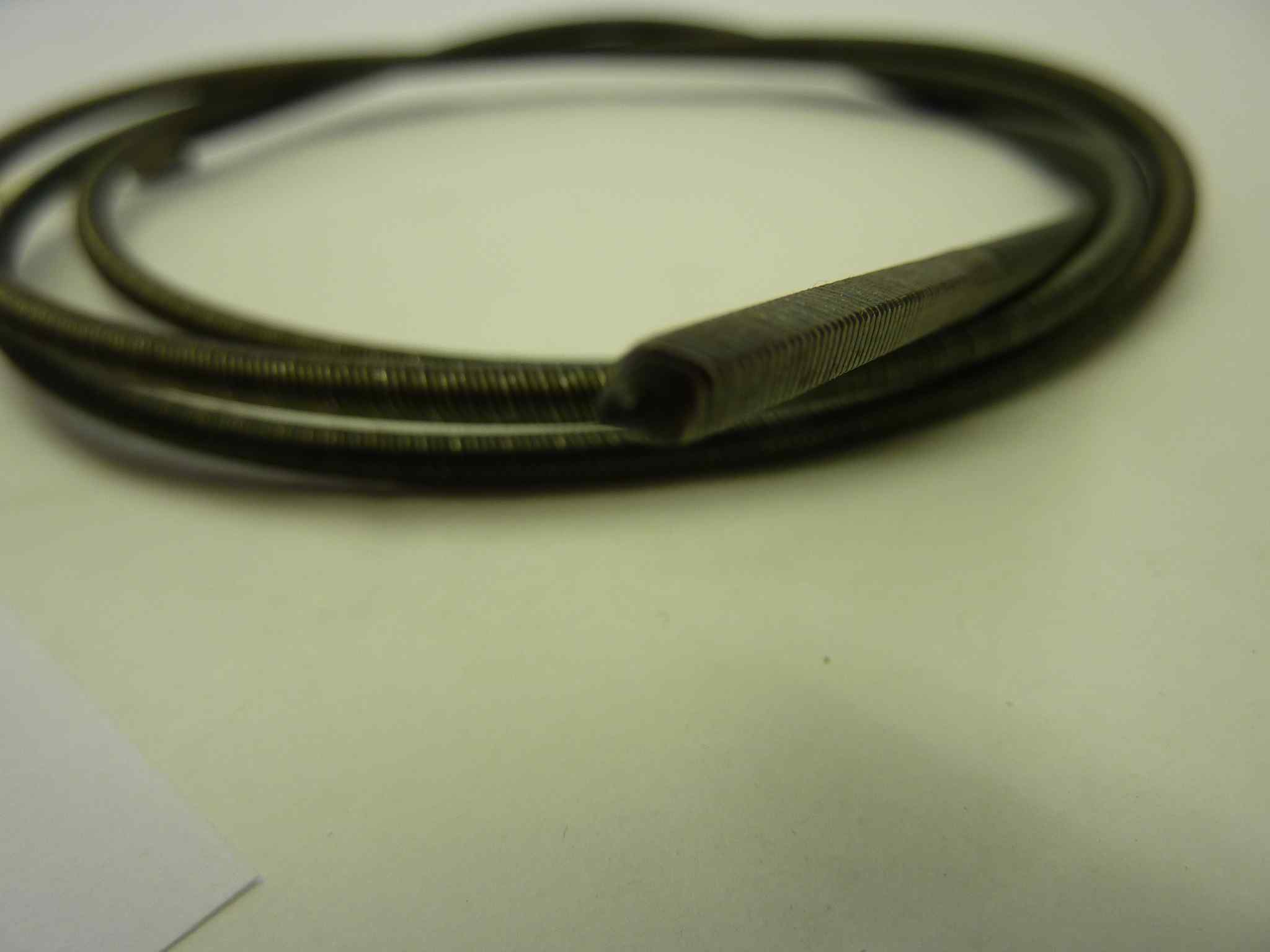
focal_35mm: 25
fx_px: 917
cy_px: 476
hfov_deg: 69.4
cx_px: 635
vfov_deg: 54.9
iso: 80
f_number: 3.3
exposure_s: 1/50
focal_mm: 4.1
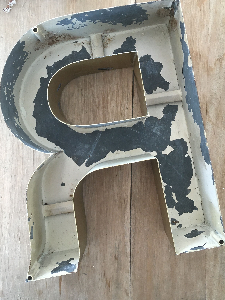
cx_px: 110
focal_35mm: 37
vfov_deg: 50.0
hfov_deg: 38.7
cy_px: 133
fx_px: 321
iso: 32
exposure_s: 1/33
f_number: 2.2
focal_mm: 4.15
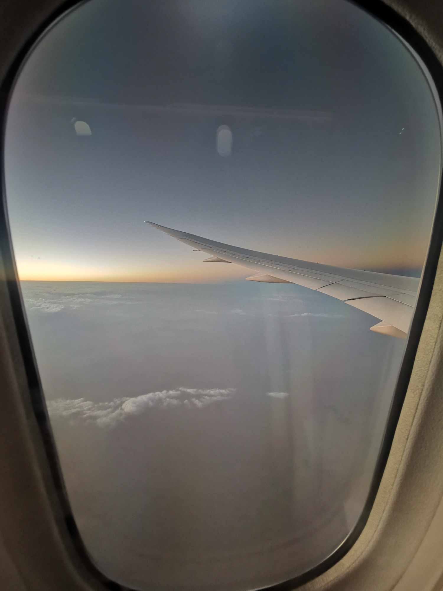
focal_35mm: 16
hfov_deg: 78.1
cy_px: 296
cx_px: 222
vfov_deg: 94.5
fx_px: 273
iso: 400
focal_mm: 2.35
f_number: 2.2
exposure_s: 1/40
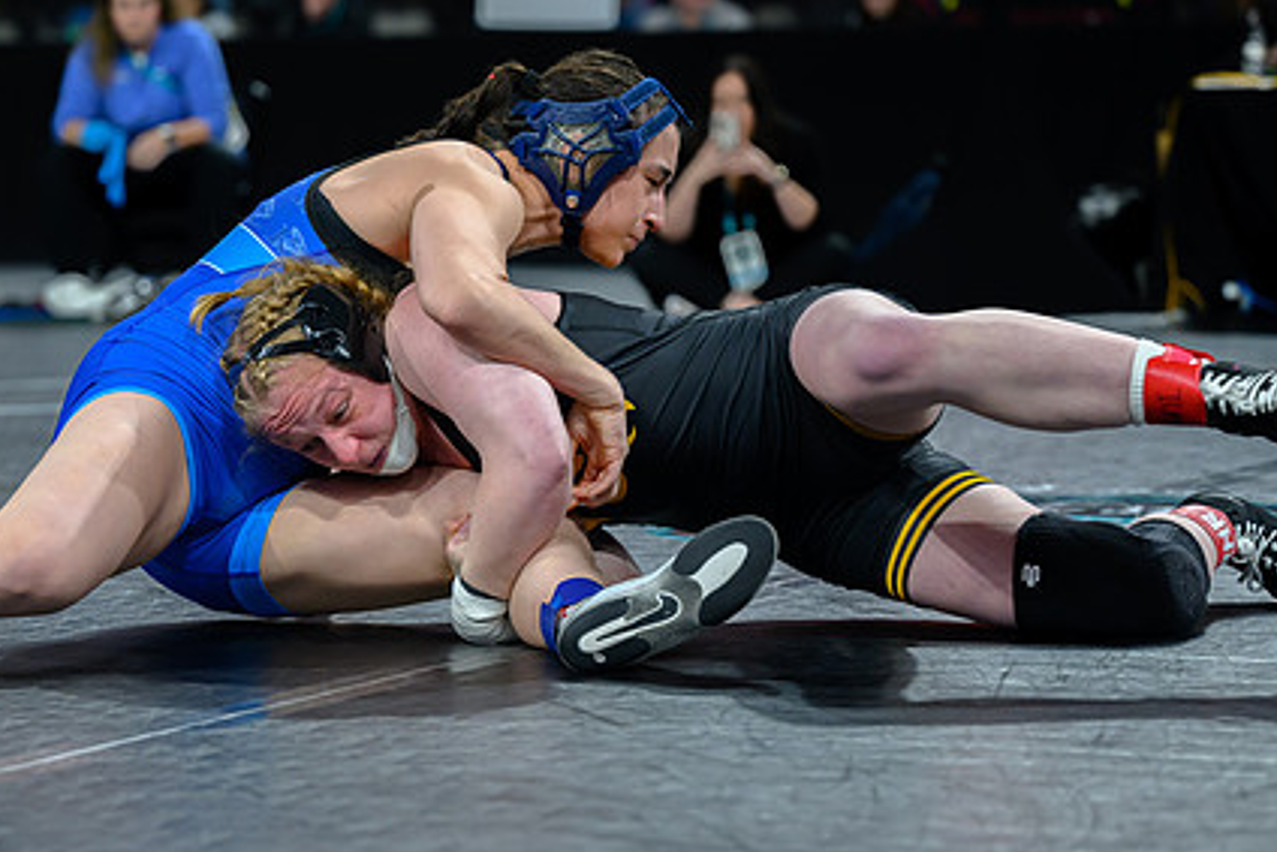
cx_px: 531
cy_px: 350
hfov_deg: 15.2
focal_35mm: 135
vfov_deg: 10.2
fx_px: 4790
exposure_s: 1/640
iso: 2200
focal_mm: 86
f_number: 2.8
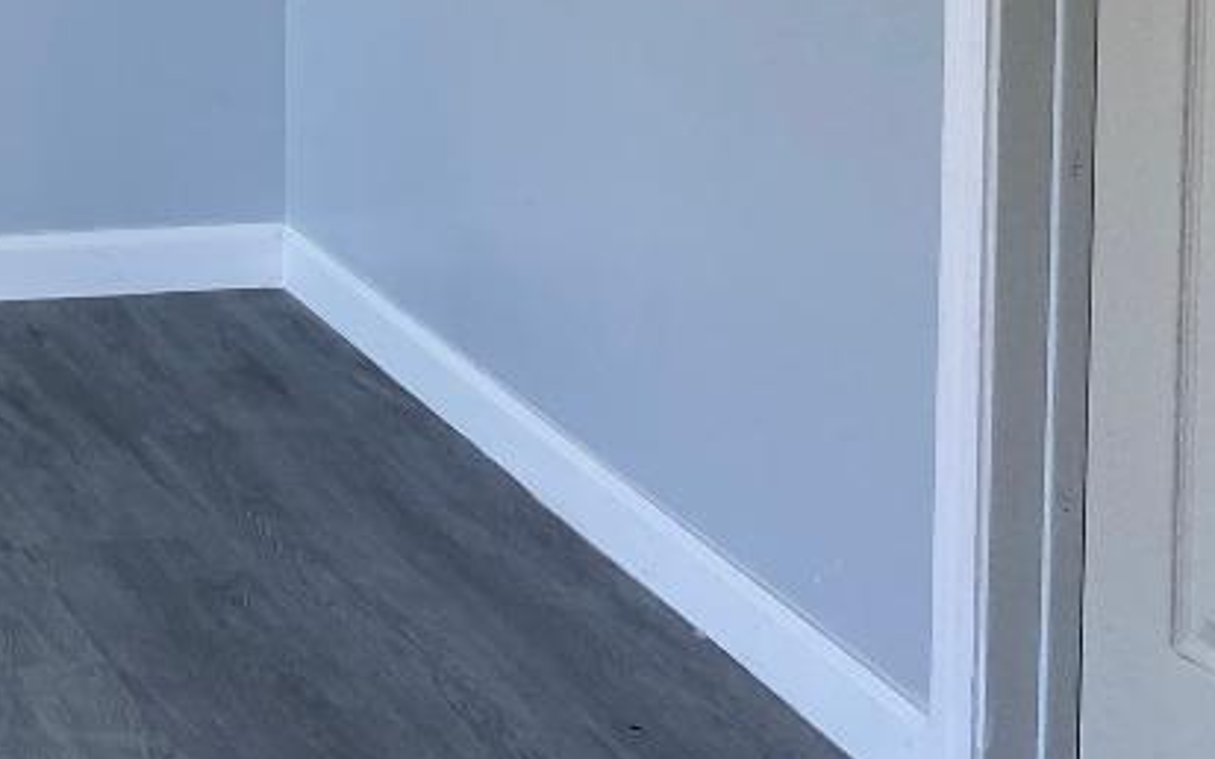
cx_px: -547
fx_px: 3311
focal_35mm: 100
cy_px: -352
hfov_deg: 18.6
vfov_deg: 12.5
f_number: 1.8
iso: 64
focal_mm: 4.25
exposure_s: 1/120
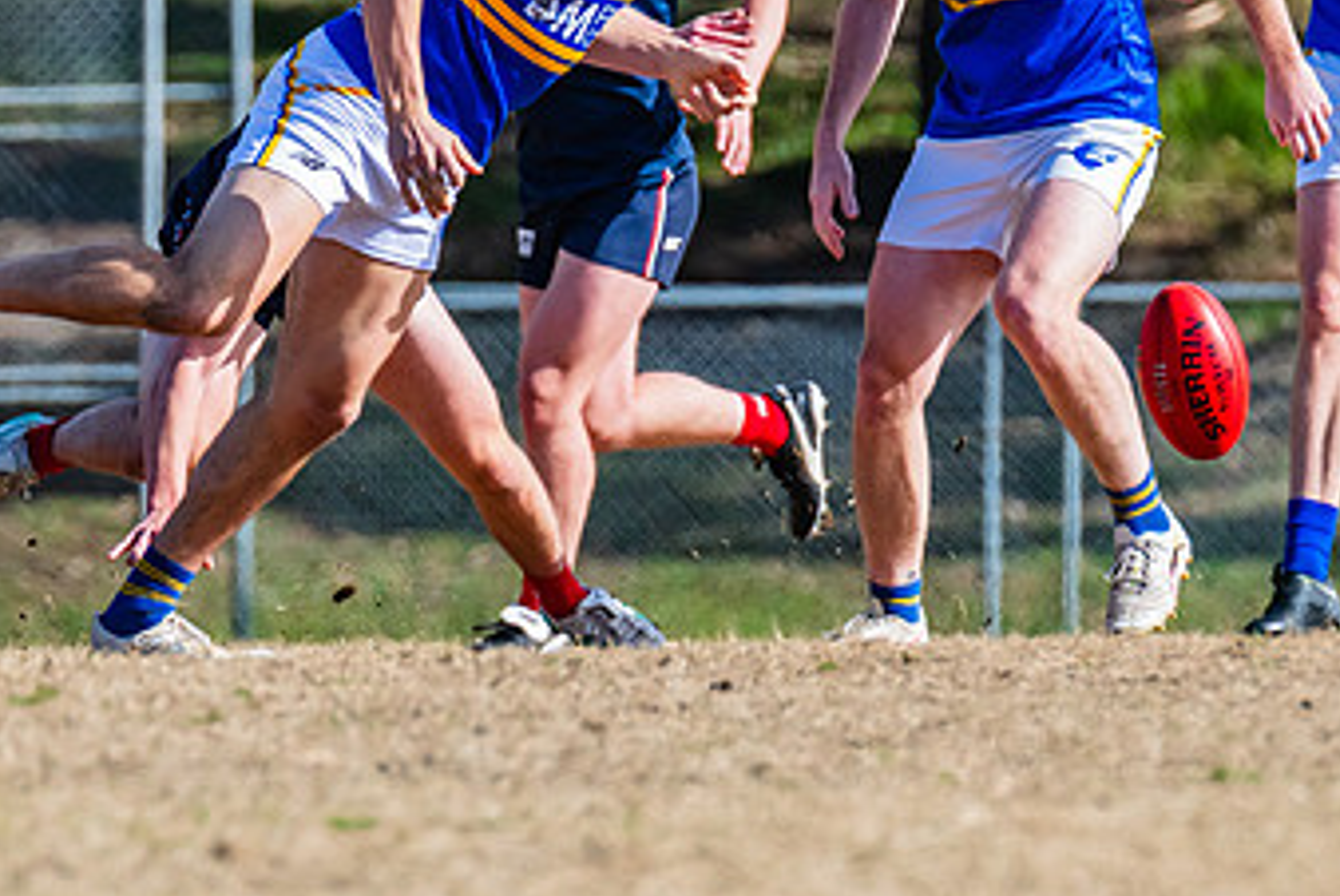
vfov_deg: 1.4
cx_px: 432
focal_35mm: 999
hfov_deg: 2.1
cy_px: 414
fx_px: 37216
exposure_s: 1/1600
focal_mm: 420
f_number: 8
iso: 640
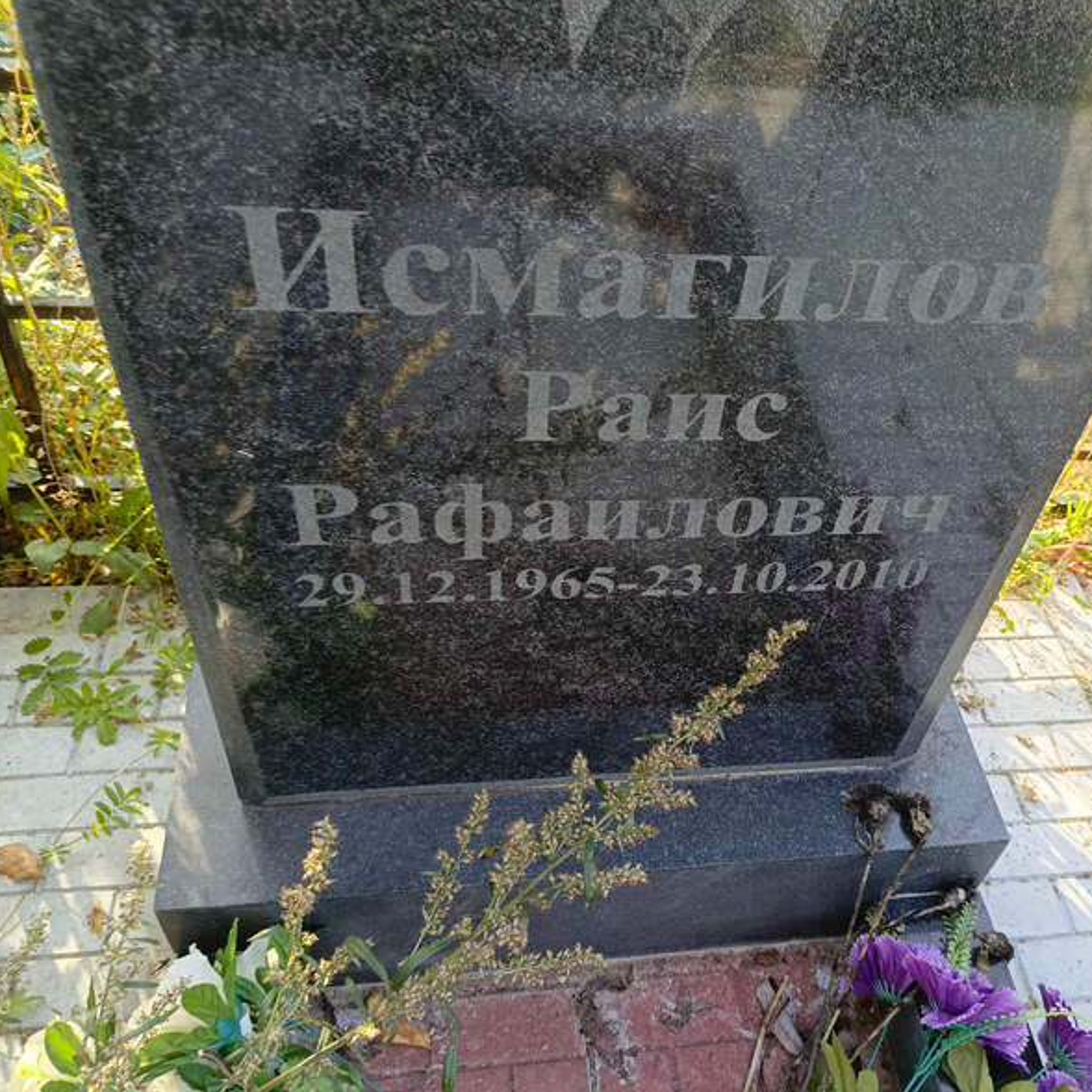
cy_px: 538
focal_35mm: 30
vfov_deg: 54.0
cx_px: 675
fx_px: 1071
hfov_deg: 53.5
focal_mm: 4.76
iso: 131
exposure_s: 1/120
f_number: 1.69
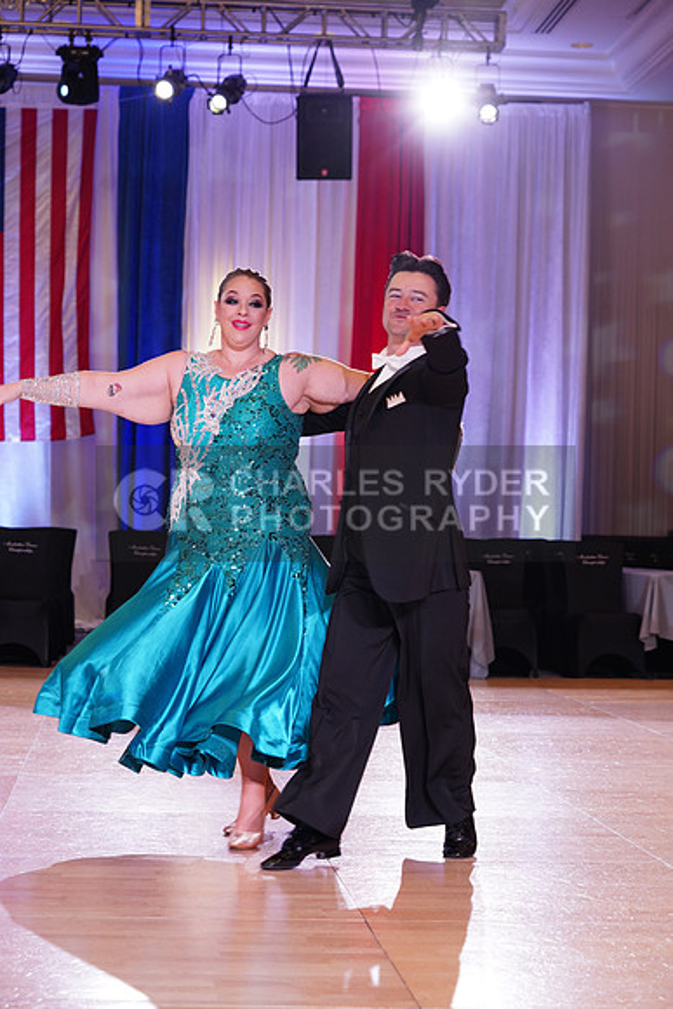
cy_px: 504
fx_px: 2018
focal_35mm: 72
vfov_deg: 28.1
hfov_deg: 18.9
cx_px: 336
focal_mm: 72
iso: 1250
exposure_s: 1/125
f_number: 5
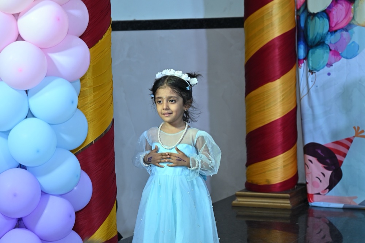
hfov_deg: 21.9
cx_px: 182
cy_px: 122
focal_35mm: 93
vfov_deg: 14.7
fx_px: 943
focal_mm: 93
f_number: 7.1
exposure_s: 1/160
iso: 800
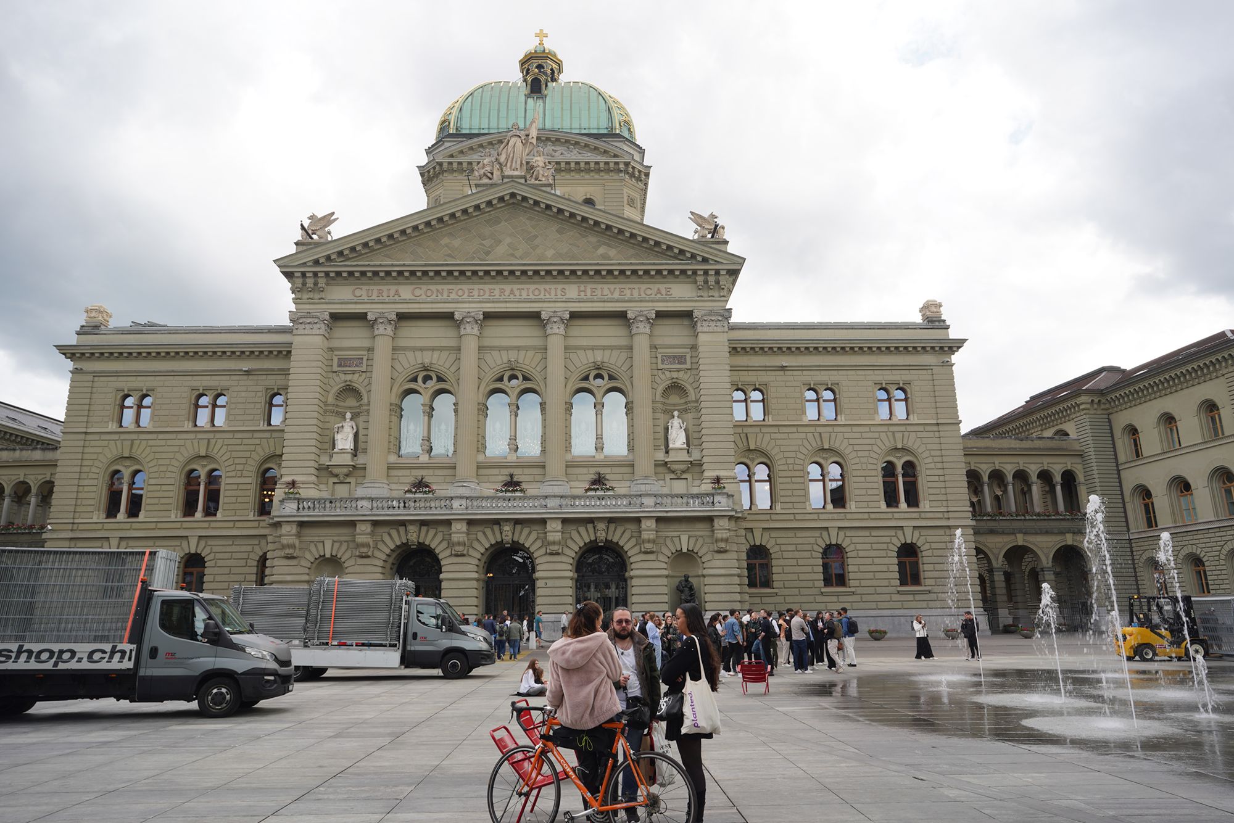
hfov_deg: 73.7
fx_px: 823
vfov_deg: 53.1
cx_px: 617
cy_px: 412
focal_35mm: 24
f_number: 8
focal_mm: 24
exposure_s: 1/100
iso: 100
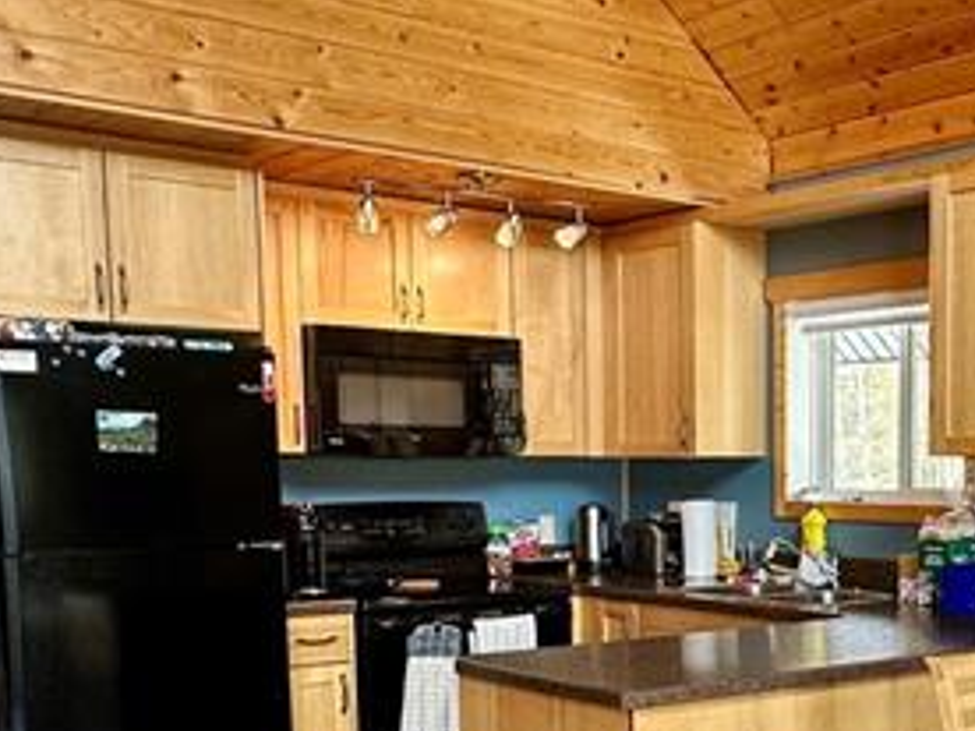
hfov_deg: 34.7
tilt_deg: -5.7
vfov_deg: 27.3
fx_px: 1465
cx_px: 883
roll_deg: -0.2
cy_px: 614
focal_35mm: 52
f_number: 2.2
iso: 125
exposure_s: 1/120
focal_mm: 2.22
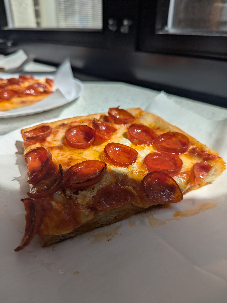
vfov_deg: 71.6
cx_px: 114
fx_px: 210
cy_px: 152
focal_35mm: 24
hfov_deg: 56.8
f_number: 1.85
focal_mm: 6.81
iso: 44
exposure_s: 1/2096
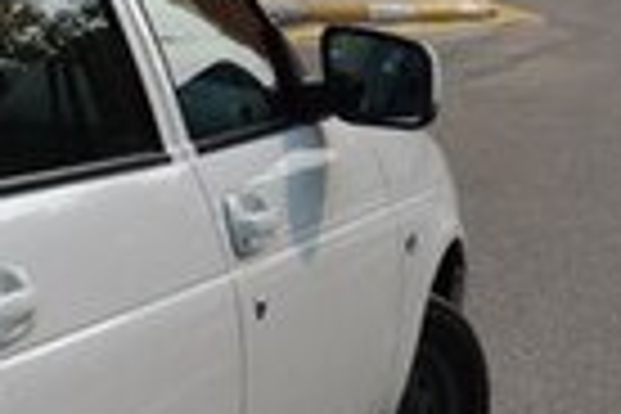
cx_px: -459
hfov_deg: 14.2
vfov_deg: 10.6
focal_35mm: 129
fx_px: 2225
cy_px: 346
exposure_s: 1/320
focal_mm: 18
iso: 100
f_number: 9
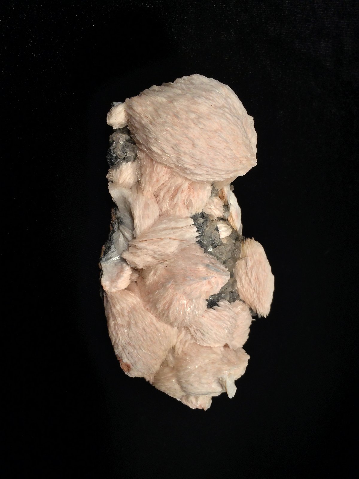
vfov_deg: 61.7
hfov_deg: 48.2
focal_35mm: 29
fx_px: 401
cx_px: 180
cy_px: 240
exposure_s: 1/387
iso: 32
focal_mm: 4.15
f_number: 2.2
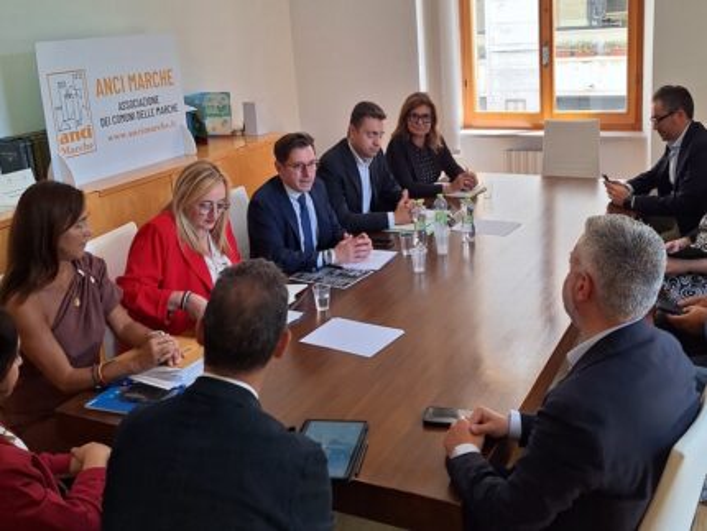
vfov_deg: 58.9
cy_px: 266
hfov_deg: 73.9
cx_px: 354
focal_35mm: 23
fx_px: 470
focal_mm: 5.54
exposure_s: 1/122
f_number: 1.8
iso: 40
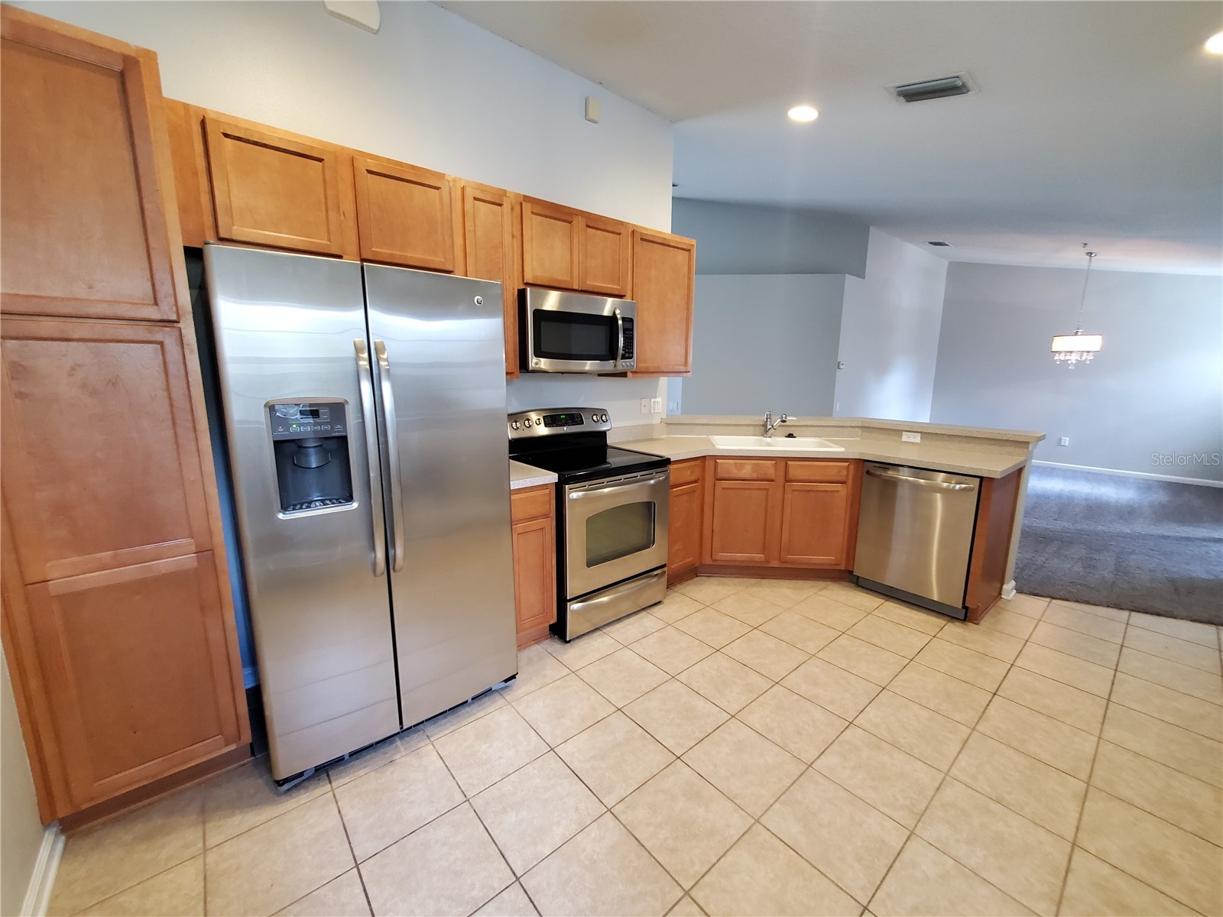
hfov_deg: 106.2
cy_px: 458
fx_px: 459
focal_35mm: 13
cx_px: 612
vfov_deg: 89.9
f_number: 2.2
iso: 500
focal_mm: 1.8
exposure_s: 1/40
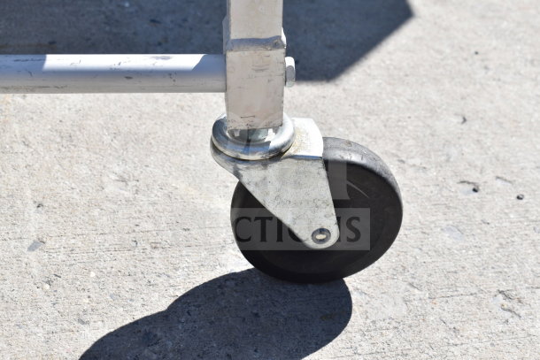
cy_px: 180
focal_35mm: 52
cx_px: 270
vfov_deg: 25.8
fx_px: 788
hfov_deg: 37.8
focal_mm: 35
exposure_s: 1/320
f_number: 9
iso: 200
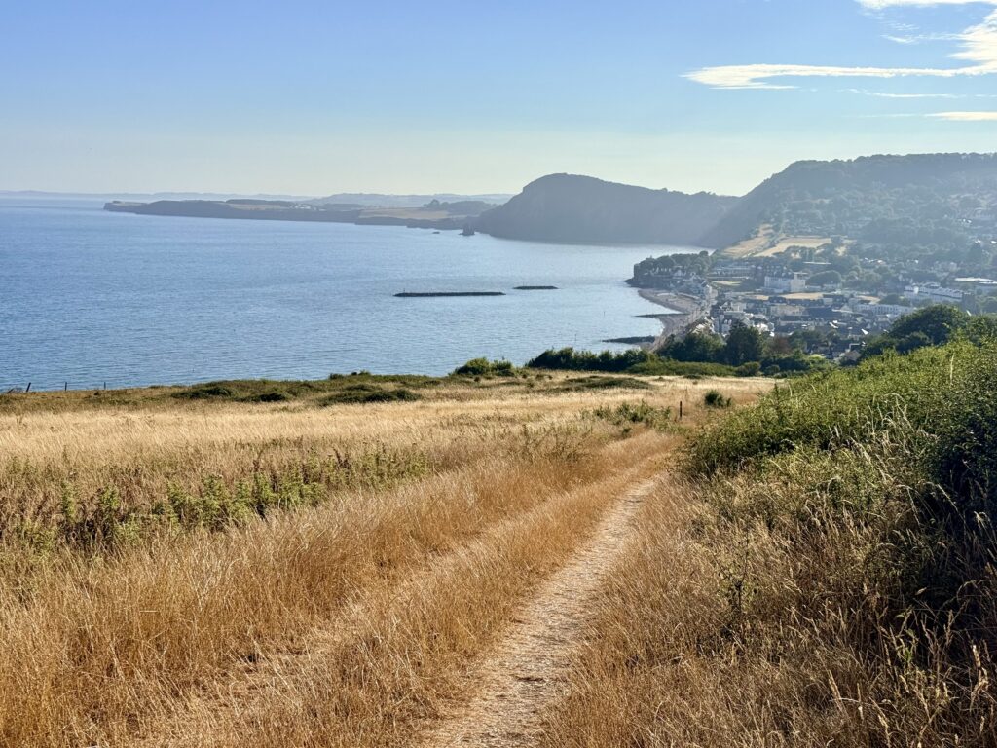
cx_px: 498
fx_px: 1382
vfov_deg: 30.3
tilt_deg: -6.6
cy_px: 374
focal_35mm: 48
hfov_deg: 39.7
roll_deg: -1.1
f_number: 1.78
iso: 64
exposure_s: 1/9901
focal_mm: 6.76
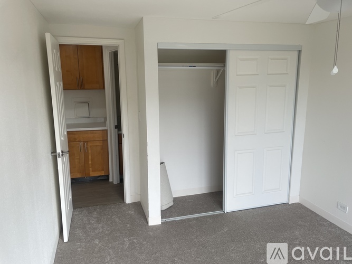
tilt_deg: -11.7
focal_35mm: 26
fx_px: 264
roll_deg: +0.4
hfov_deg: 67.3
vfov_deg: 53.0
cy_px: 132
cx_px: 176
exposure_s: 1/283
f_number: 1.6
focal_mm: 4.2
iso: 32
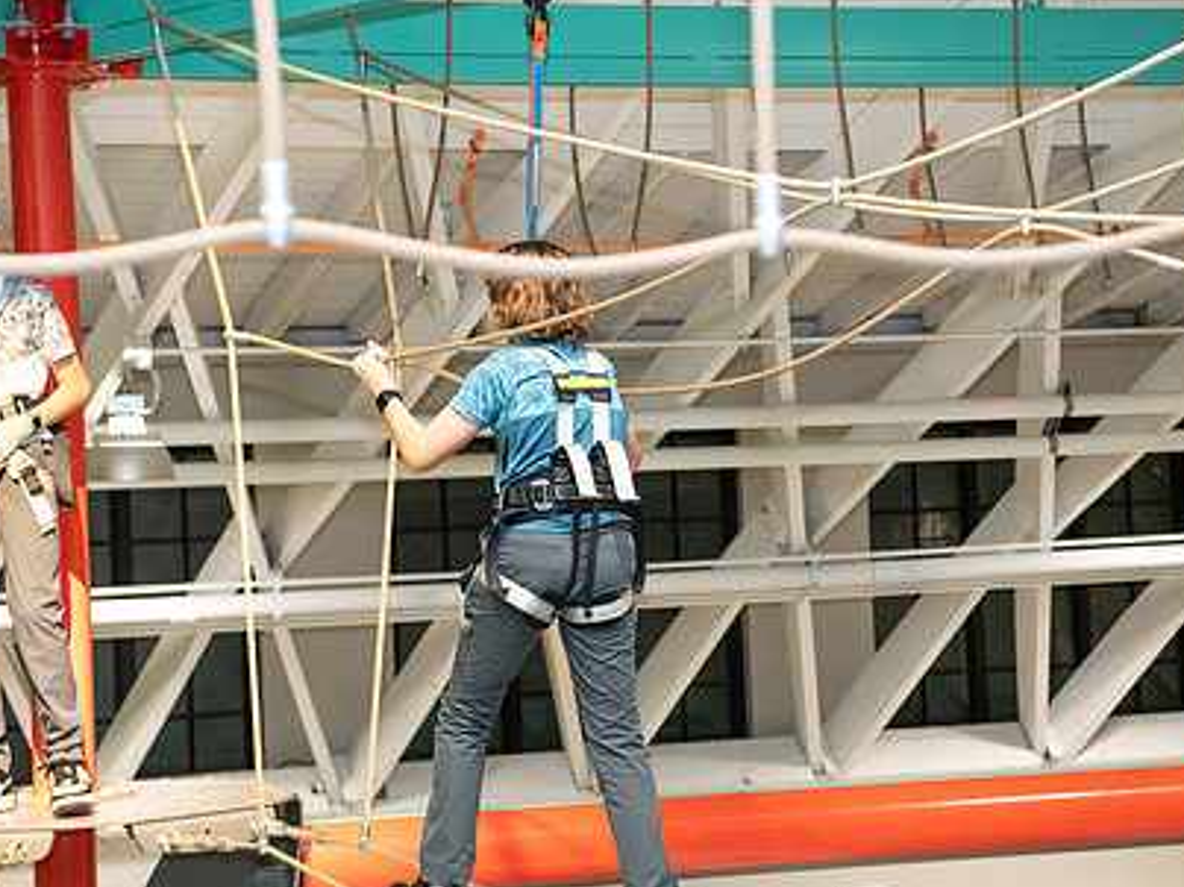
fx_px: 2838
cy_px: 492
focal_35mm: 83
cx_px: 576
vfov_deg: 17.8
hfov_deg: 23.6
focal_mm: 60
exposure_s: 1/250
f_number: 3.5
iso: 500
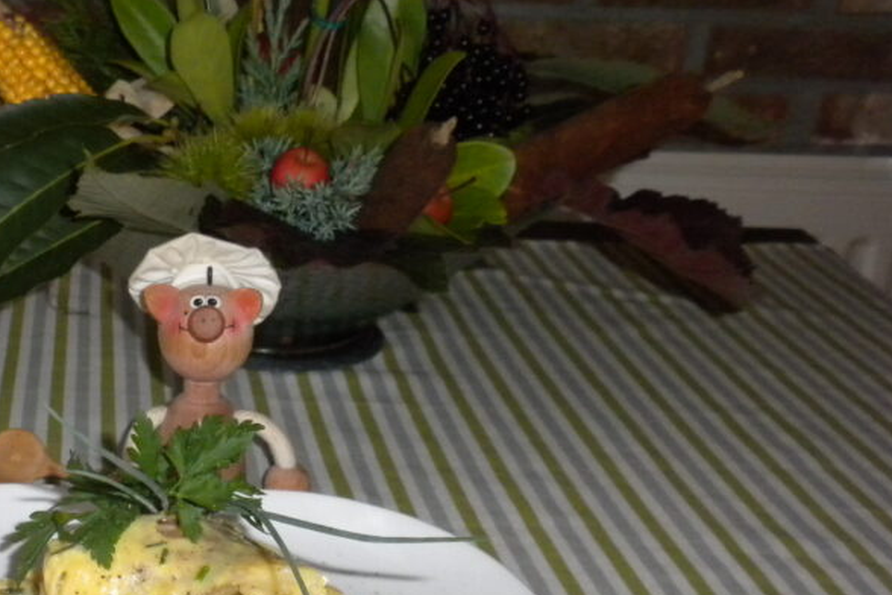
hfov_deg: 29.1
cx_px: 130
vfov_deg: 20.2
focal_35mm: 67
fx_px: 1660
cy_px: 422
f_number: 3.5
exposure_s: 1/30
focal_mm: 6.6
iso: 400
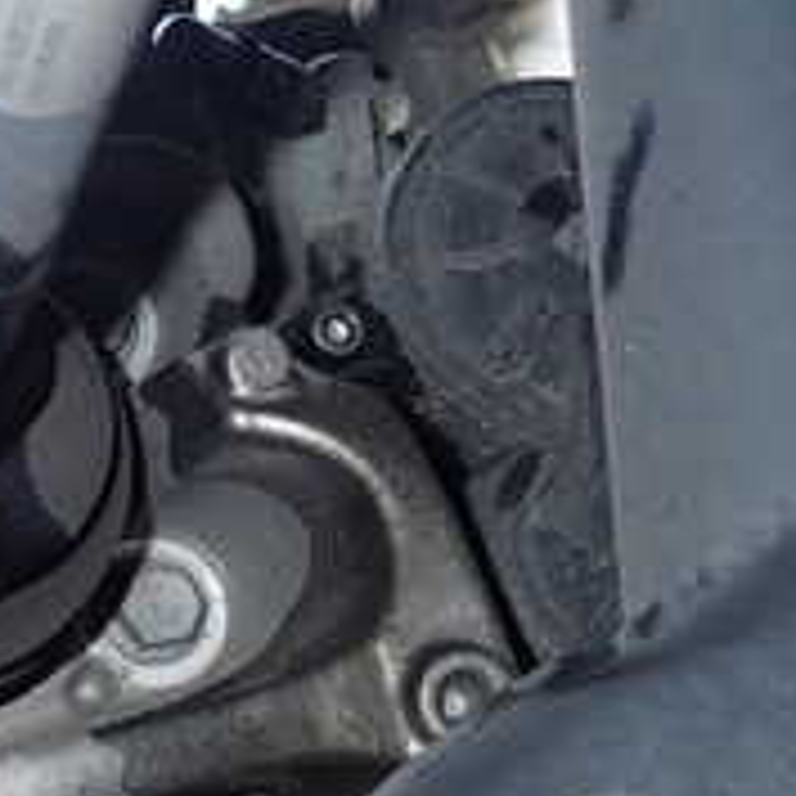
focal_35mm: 75
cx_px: -148
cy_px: 607
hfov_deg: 21.5
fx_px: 1951
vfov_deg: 22.8
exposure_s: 1/30
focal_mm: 4.5
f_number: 5.6
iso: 160
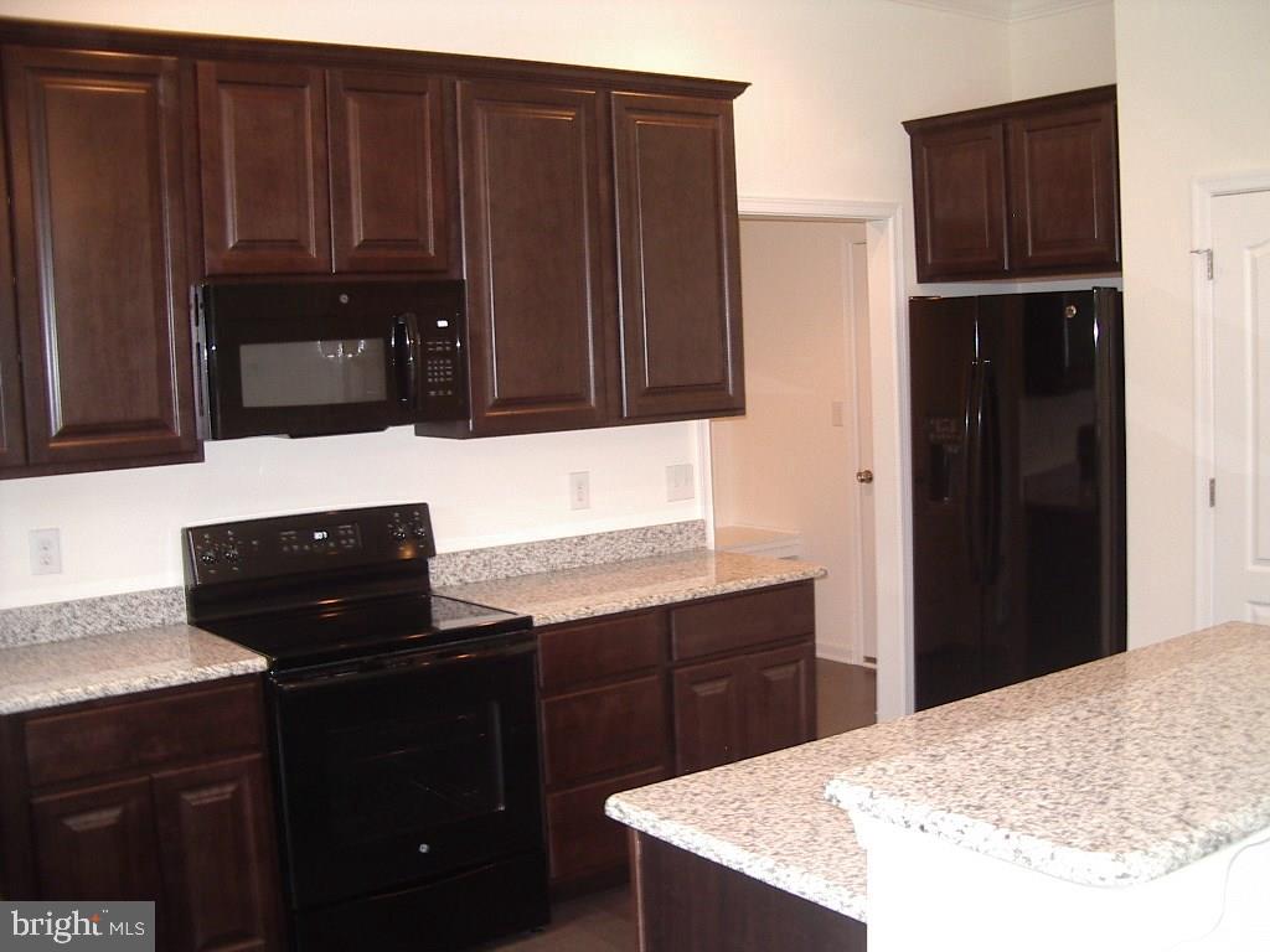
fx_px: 1394
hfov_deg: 49.0
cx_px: 635
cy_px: 476
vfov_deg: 37.7
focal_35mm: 38
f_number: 2.6
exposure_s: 1/15
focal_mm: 5.8
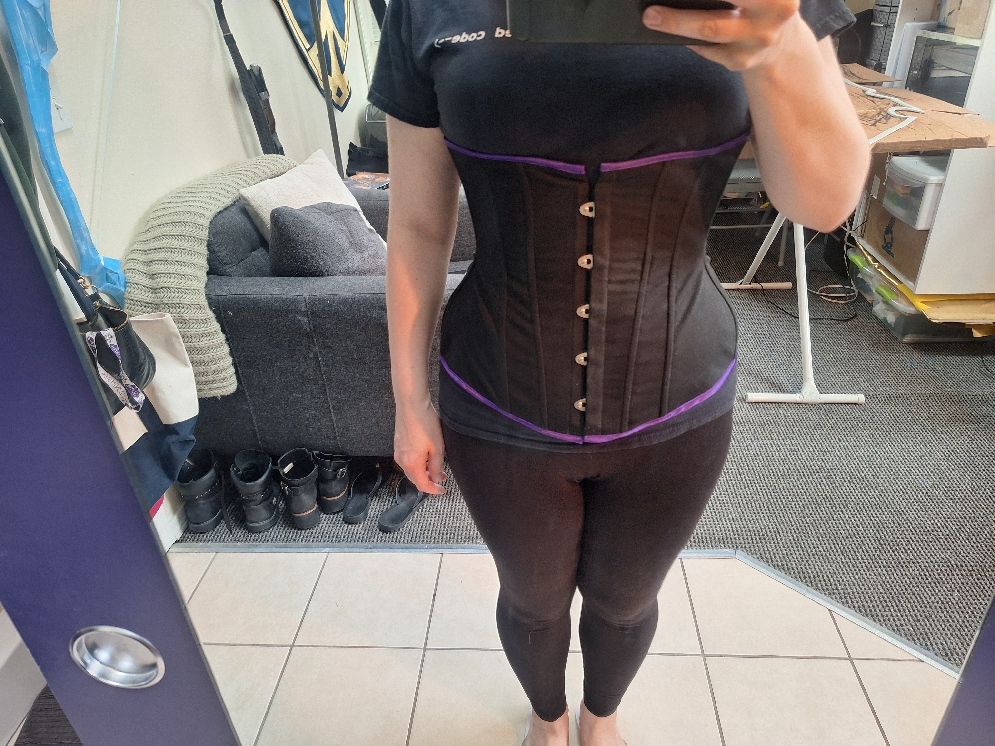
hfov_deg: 73.9
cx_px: 498
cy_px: 373
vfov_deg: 58.9
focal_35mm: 23
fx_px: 661
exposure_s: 1/30
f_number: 1.8
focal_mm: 5.54
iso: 250
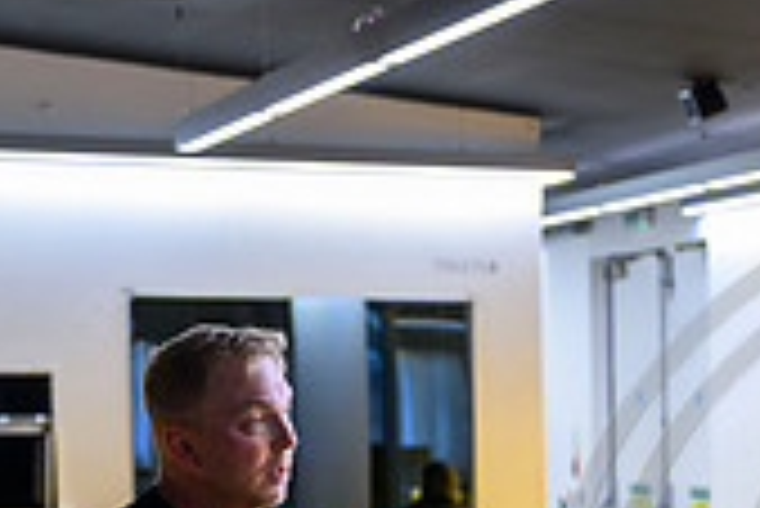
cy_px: 654
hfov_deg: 14.6
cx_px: 1007
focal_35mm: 134
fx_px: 2831
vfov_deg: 10.1
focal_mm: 39
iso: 1000
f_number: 2.8
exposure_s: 1/320
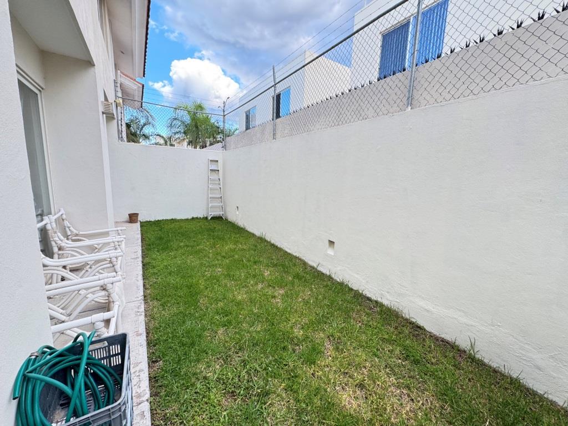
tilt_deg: -8.3
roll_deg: -1.0
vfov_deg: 85.7
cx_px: 284
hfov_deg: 102.1
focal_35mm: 14
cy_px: 213
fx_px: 230
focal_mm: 2.22
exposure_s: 1/99
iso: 80
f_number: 2.2
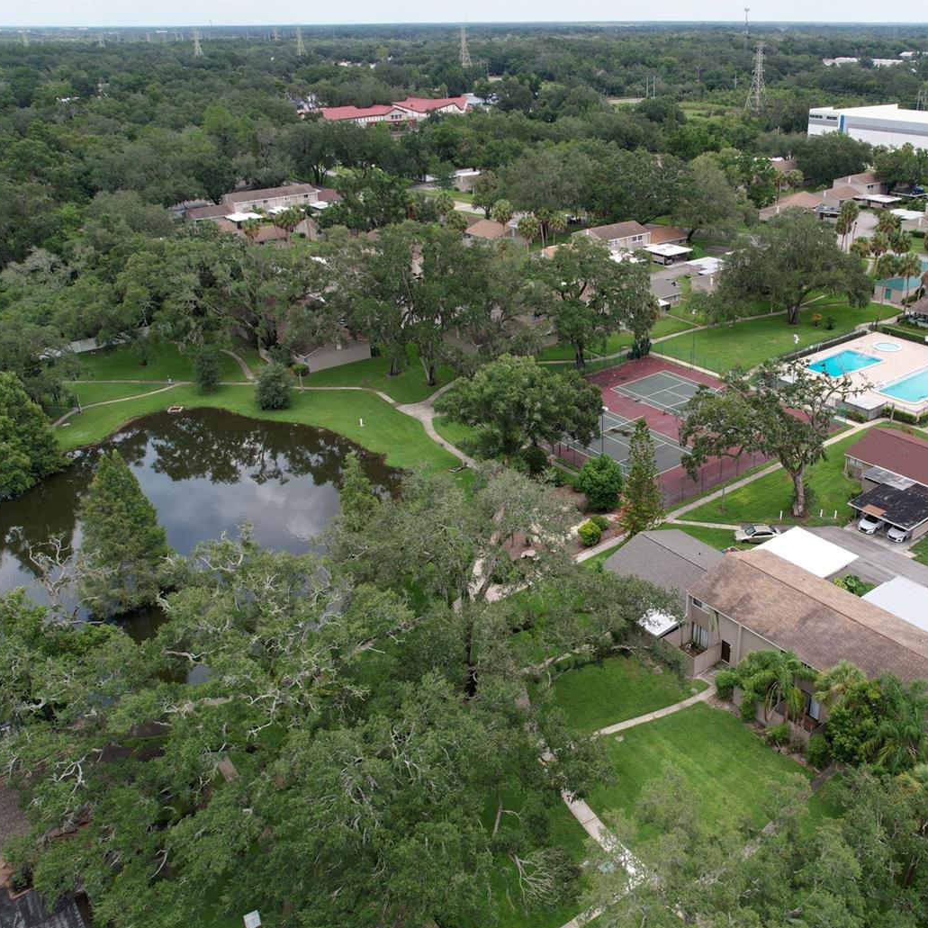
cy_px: 464
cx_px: 607
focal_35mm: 29
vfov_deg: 55.6
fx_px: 880
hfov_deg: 54.7
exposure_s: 1/320
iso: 100
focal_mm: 8.38
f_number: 2.8
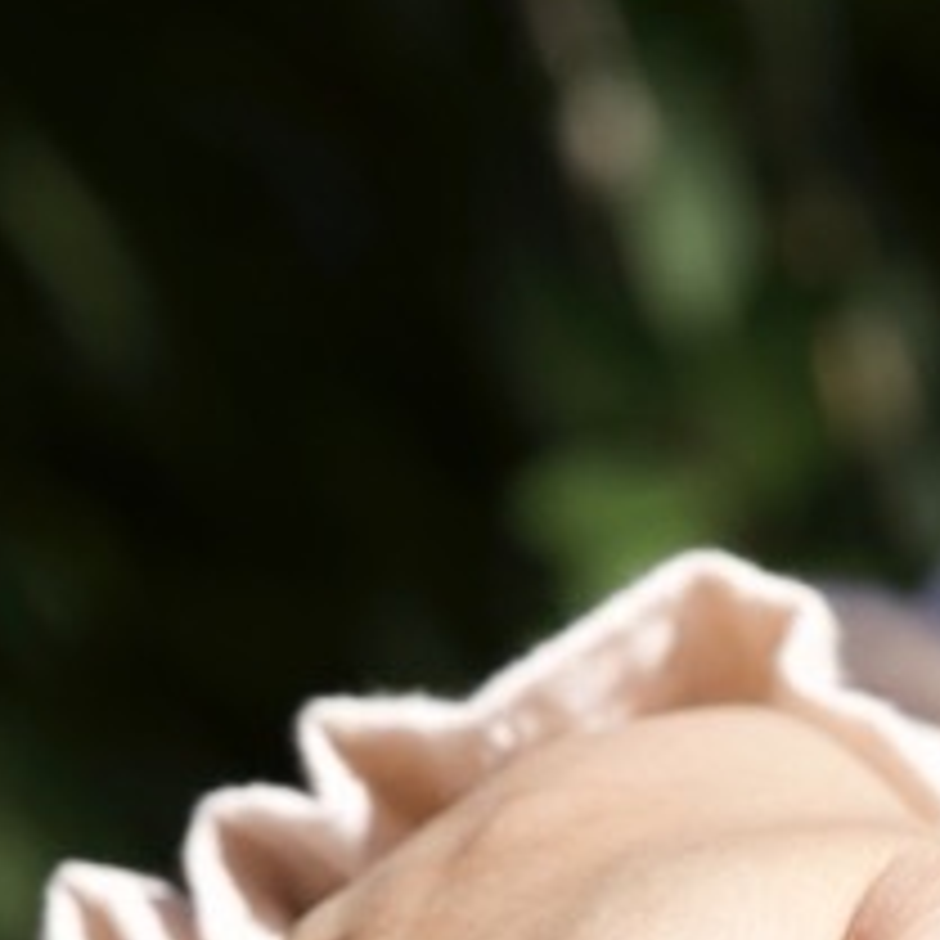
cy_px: 1597
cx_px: 875
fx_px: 16774
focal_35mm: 546
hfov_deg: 3.2
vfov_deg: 3.2
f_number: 5.6
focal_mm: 70
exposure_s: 1/400
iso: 100
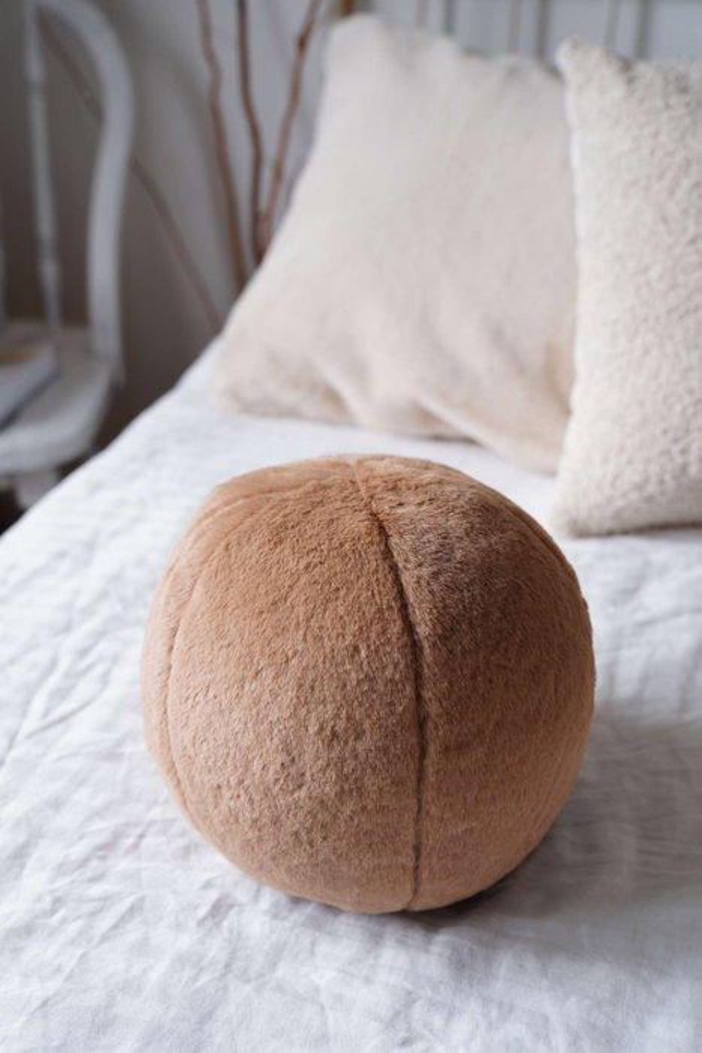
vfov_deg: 48.4
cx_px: 351
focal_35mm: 40
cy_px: 526
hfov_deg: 33.4
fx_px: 1169
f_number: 4
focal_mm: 40
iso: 250
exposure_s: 1/80
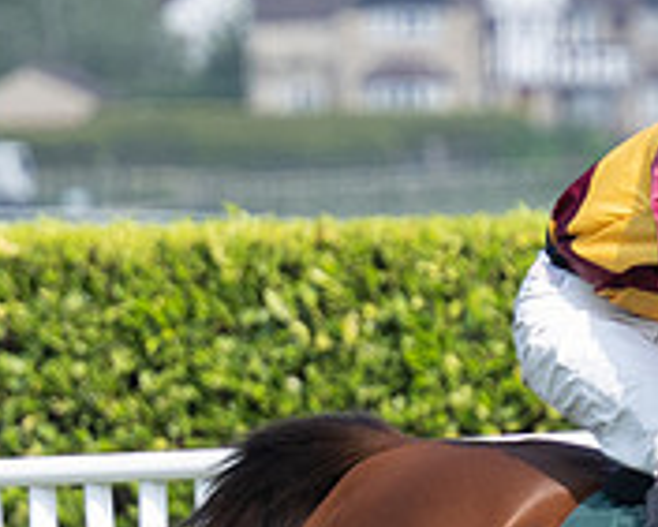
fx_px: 24863
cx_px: 1220
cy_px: 457
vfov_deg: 1.2
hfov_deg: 1.5
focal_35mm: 1276
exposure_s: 1/2000
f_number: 4
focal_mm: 180
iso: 400
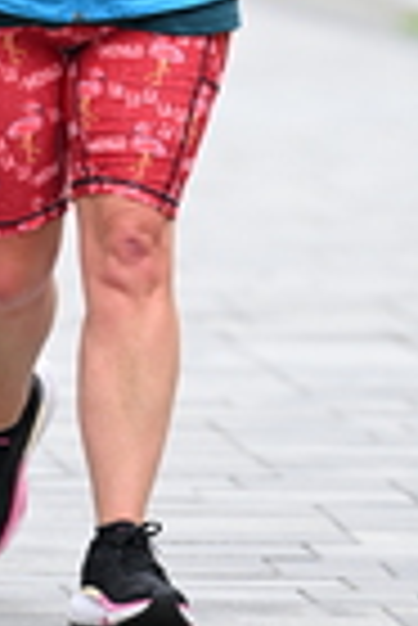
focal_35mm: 791
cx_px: 124
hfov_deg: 1.7
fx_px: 13741
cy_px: -221
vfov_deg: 2.6
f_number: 2.8
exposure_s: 1/1600
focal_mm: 200
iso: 640
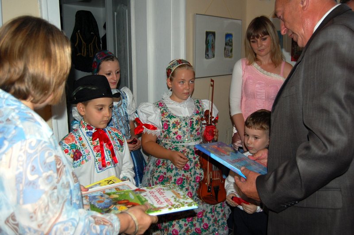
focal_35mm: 33
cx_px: 177
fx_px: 324
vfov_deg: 39.9
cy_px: 118
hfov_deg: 57.3
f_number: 3.8
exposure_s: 1/60
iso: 400
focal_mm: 22
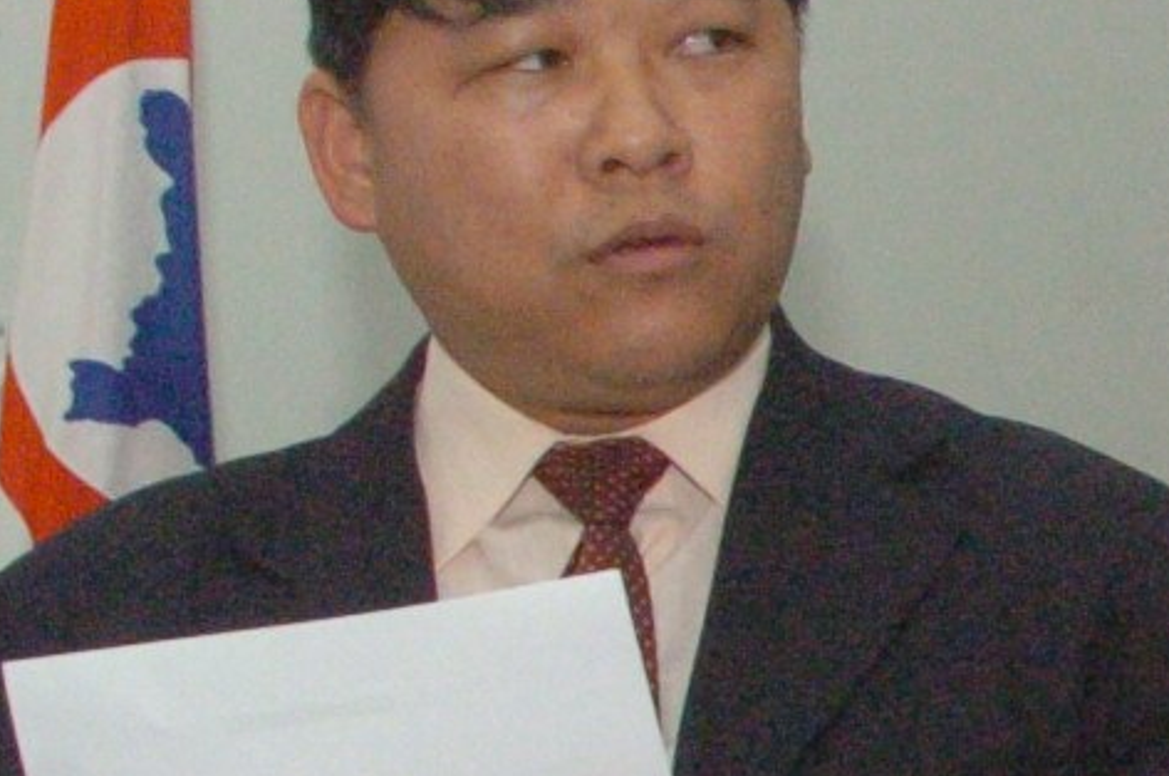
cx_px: 2118
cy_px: 878
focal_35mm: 141
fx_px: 4571
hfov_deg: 13.1
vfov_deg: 9.6
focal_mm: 18
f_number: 9
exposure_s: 1/250
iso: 1600
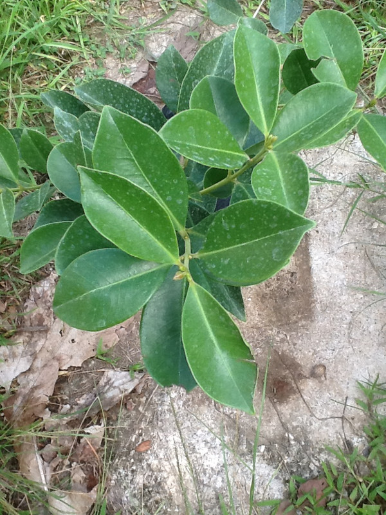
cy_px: 258
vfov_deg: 42.9
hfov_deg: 32.9
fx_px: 654
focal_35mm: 44
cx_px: 193
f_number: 2.4
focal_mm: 2.03
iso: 40
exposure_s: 1/190
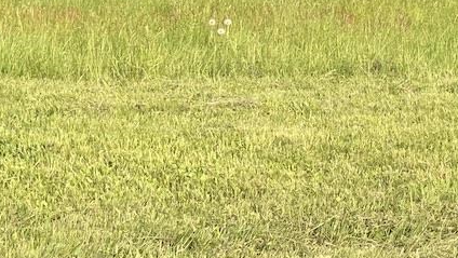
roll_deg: -1.6
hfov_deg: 12.6
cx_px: 288
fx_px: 2078
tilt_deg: -5.4
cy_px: -63
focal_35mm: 171
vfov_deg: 7.1
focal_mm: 6
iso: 20
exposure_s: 1/500
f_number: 2
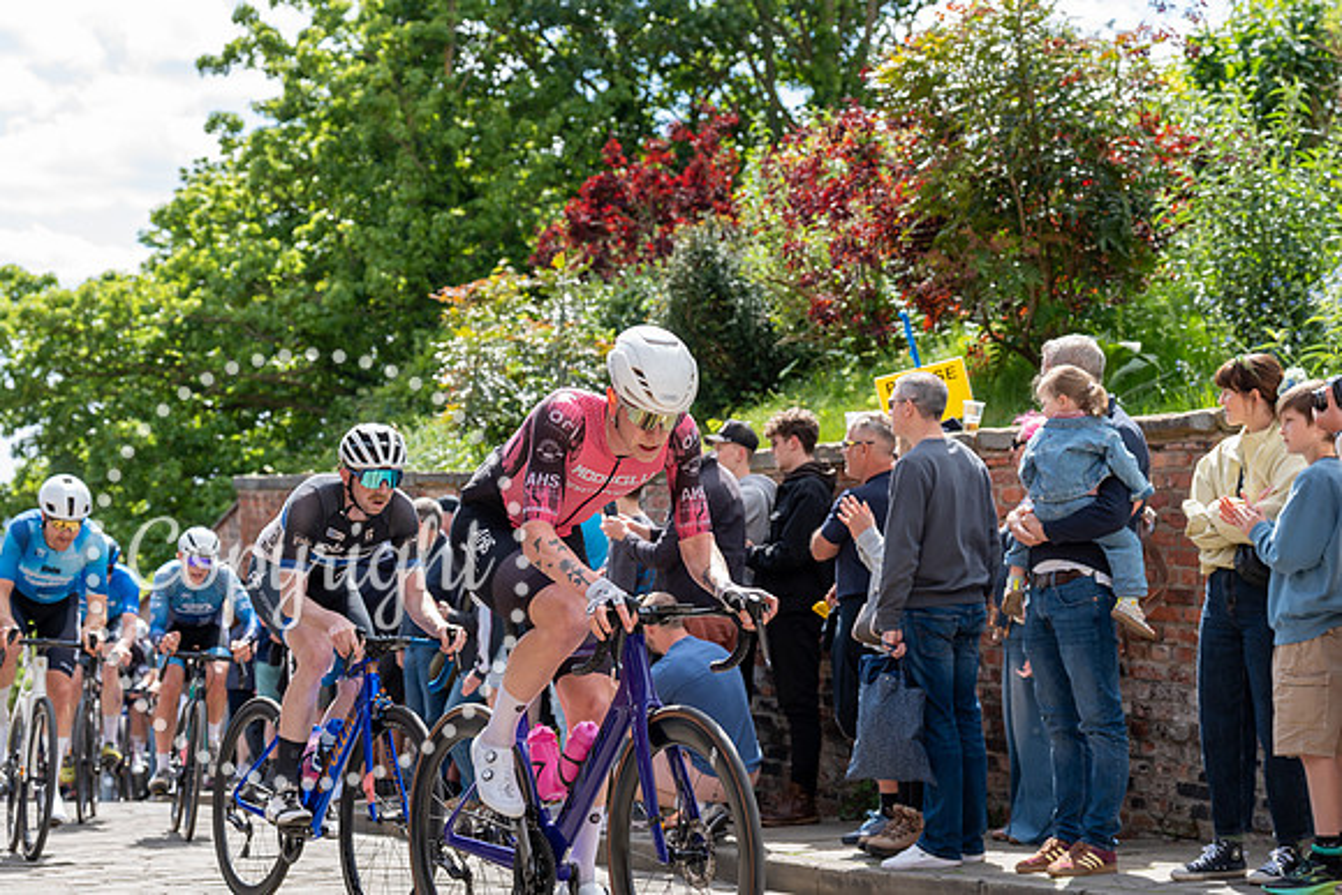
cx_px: 671
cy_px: 448
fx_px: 2610
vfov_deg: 19.5
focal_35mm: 70
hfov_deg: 28.8
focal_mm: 70
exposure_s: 1/1000
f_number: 5
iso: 500
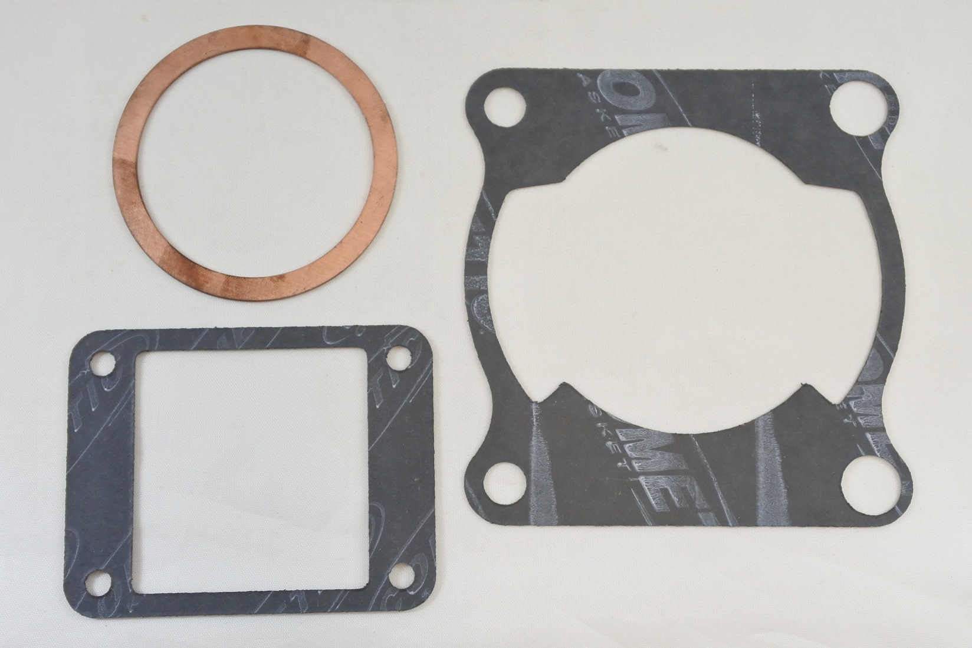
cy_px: 324
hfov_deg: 48.5
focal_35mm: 40
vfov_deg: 33.4
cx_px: 486
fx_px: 1080
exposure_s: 1/160
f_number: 4.2
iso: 400
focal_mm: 15
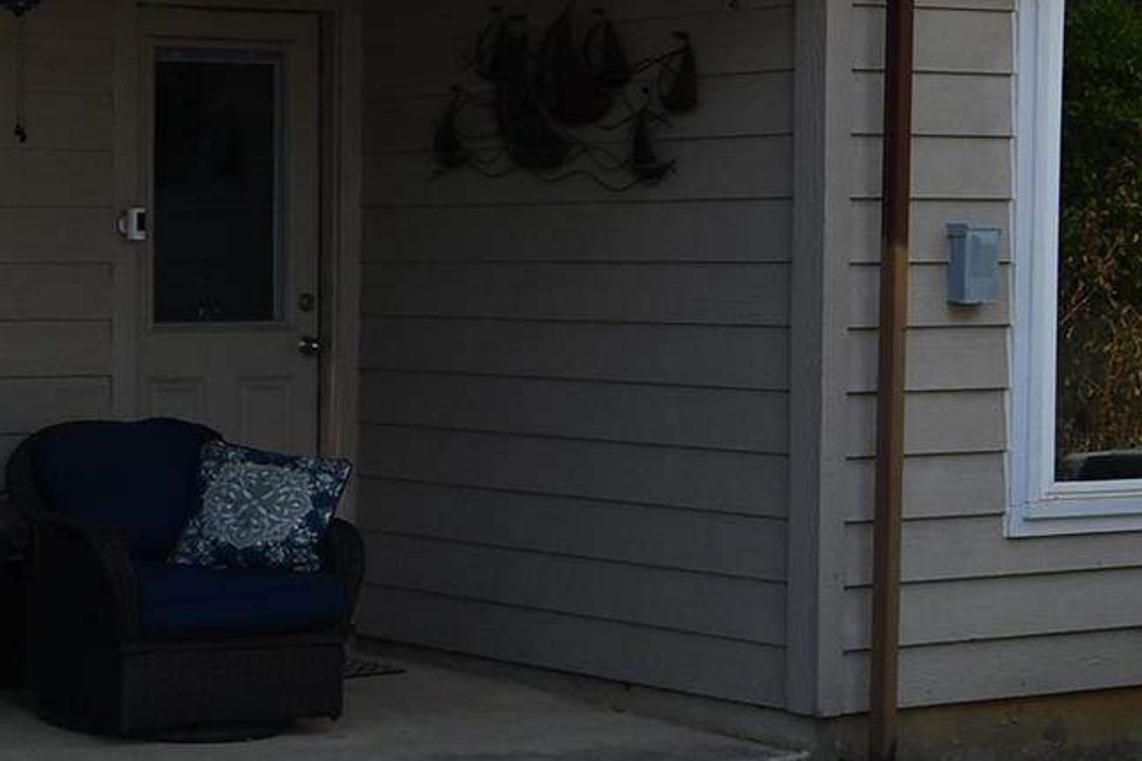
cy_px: 373
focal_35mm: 89
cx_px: -427
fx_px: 2822
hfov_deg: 20.5
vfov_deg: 15.4
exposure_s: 1/320
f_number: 9
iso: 125
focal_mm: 14
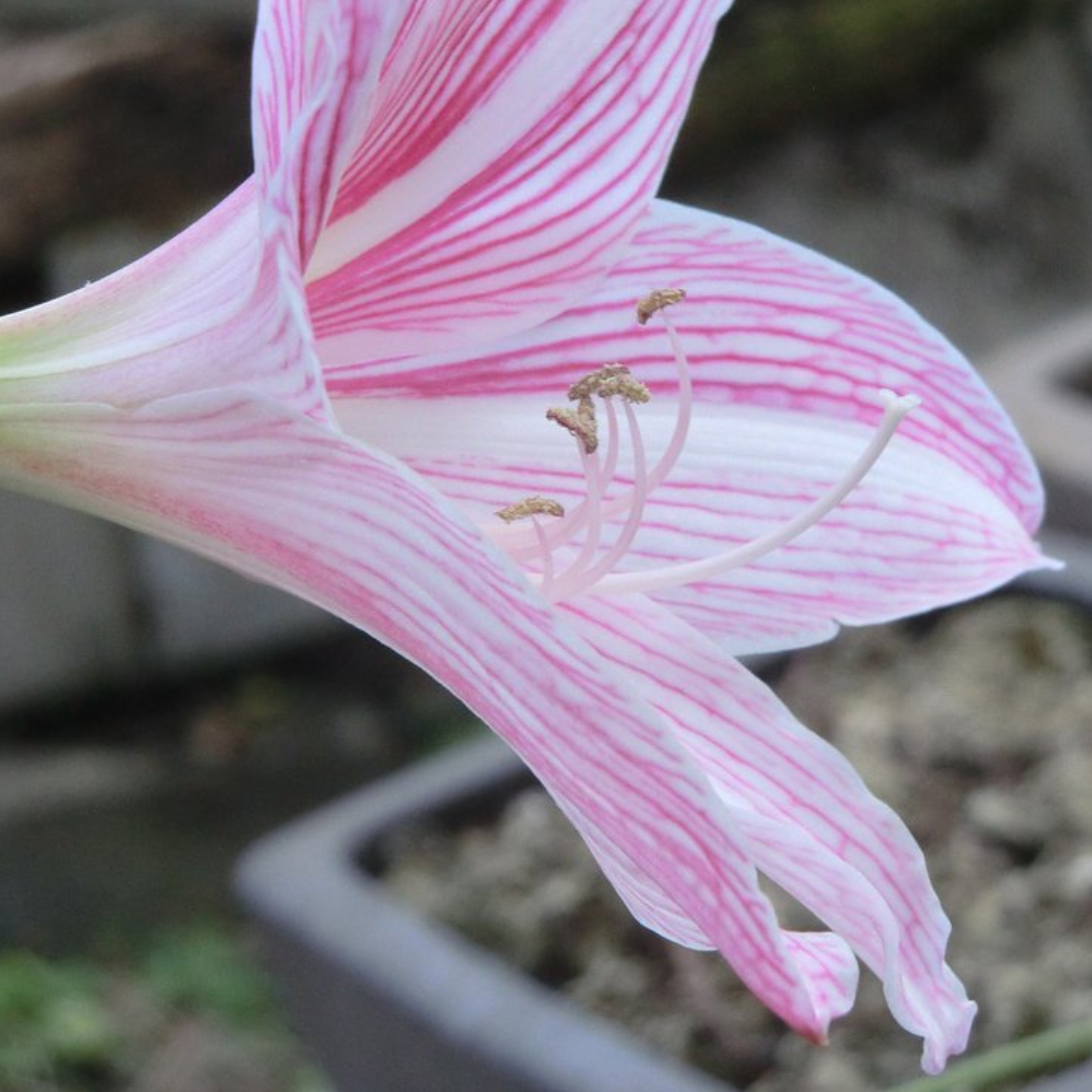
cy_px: 529
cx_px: 496
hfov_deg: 13.3
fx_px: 4675
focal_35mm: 131
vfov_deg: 13.3
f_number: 5
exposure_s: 1/100
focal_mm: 18.8
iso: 320
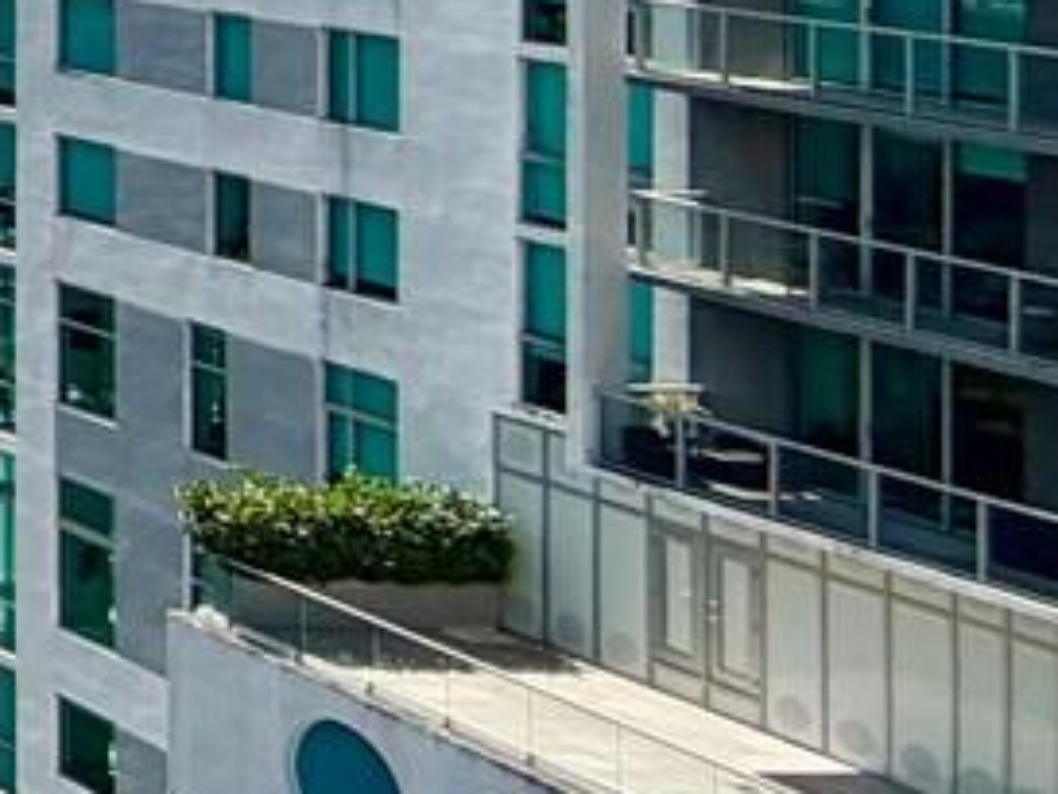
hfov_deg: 12.2
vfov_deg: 16.8
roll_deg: +0.1
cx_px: -1969
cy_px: -302
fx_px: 2507
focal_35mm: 82
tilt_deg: -0.6
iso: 20
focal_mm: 2.22
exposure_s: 1/1572
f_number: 2.2
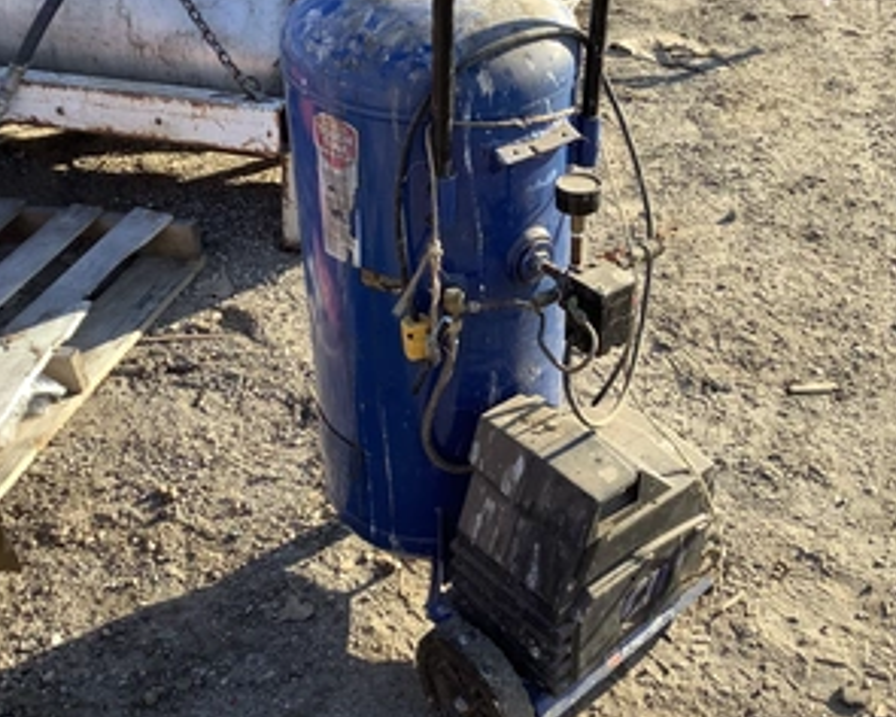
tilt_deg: -32.5
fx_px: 1087
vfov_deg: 36.5
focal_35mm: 41
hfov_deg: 44.5
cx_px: 547
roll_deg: -1.8
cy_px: 328
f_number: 2.4
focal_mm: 3.3
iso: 25
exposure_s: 1/397
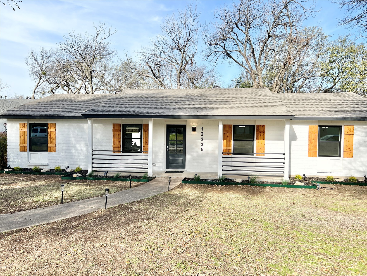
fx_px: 276
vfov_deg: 53.1
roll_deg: -0.2
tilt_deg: -2.0
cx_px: 184
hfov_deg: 67.3
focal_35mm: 26
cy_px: 138
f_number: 1.5
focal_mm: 5.7
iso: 50
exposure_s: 1/2299
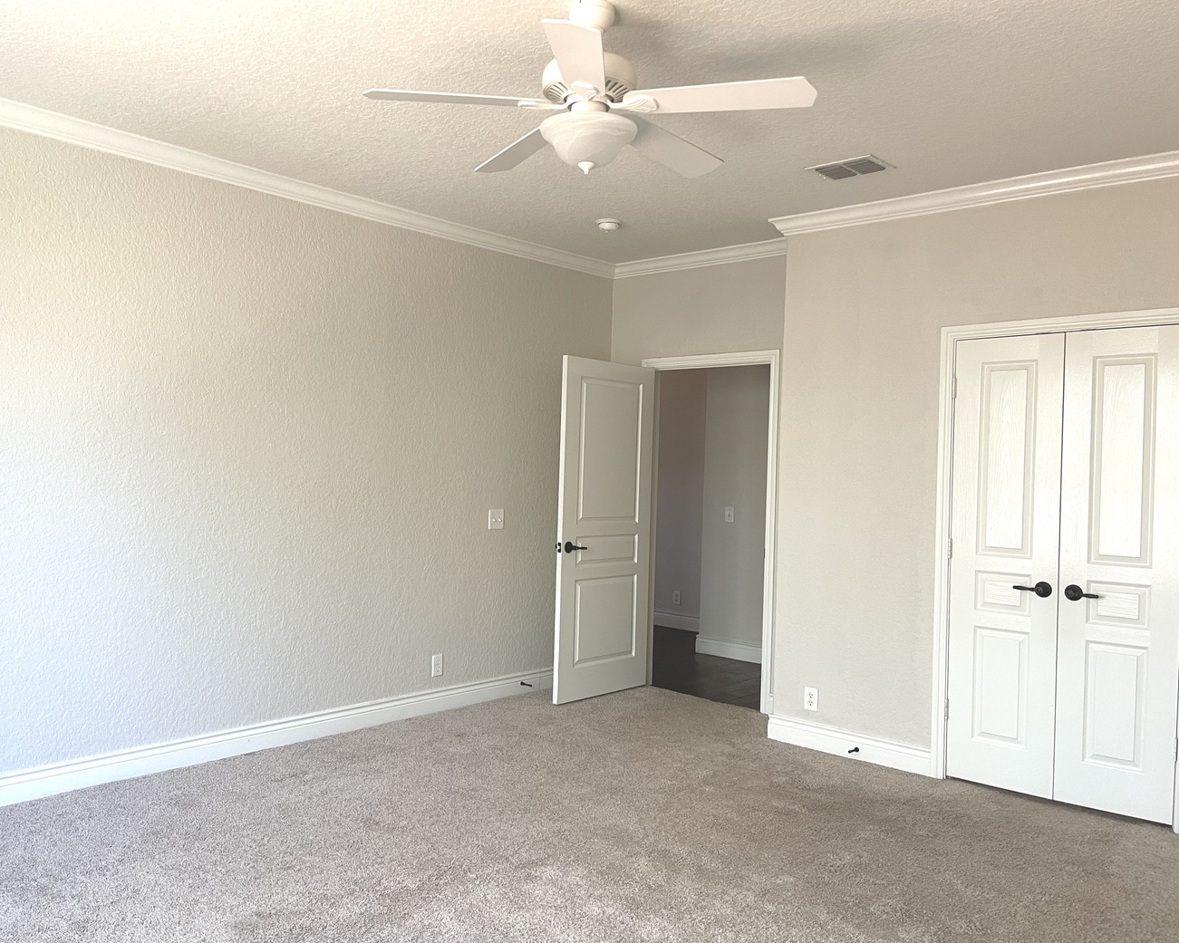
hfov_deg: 63.9
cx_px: 535
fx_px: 942
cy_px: 477
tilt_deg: -1.0
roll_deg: -2.3
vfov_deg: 53.2
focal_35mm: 27
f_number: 1.6
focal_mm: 5.1
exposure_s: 1/62
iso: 125
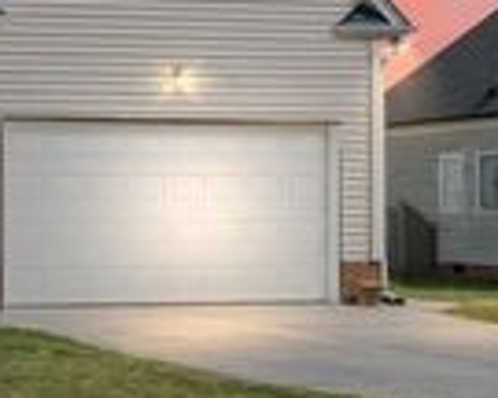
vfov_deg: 14.5
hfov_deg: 17.6
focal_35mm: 104
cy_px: -35
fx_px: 1533
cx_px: -100
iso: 100
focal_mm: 30
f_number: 8
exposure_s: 1/200
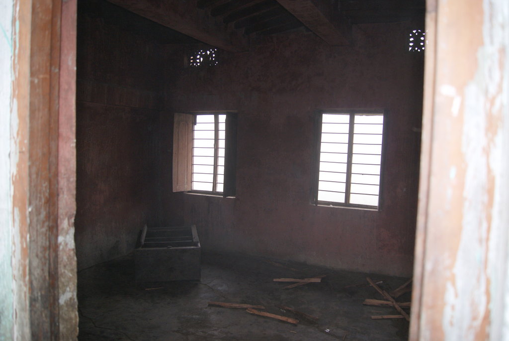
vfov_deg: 48.0
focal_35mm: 27
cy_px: 170
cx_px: 254
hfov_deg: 67.3
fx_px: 382
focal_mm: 18
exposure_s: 1/160
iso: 400
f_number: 4
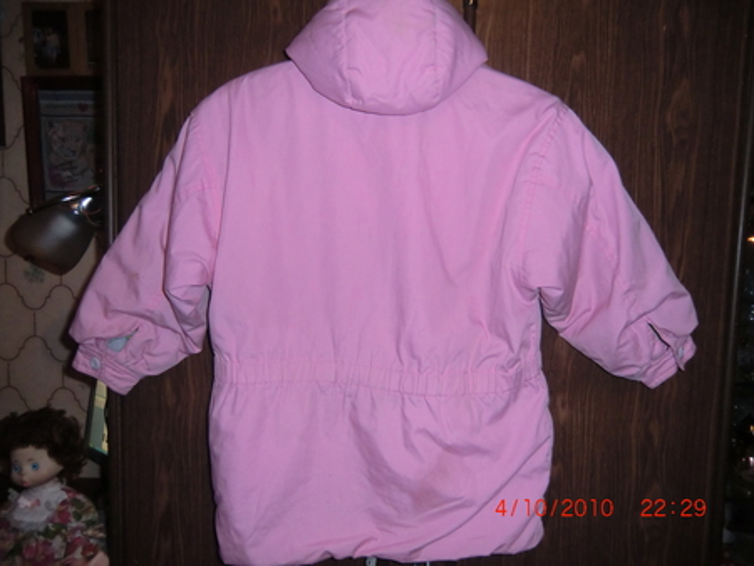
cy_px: 283
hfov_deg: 71.6
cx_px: 377
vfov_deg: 56.9
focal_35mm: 24
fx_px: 523
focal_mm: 4.3
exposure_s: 1/50
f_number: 3.2
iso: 400
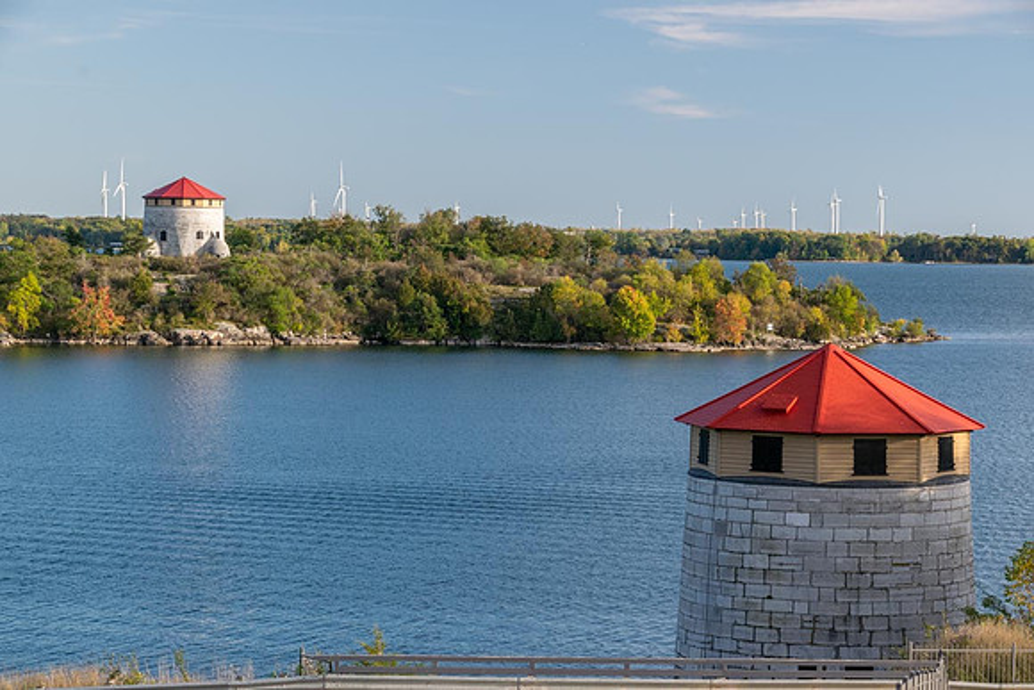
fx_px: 3232
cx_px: 517
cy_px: 345
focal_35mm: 112
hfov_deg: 18.2
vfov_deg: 12.2
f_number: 14
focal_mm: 75
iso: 400
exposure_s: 1/60
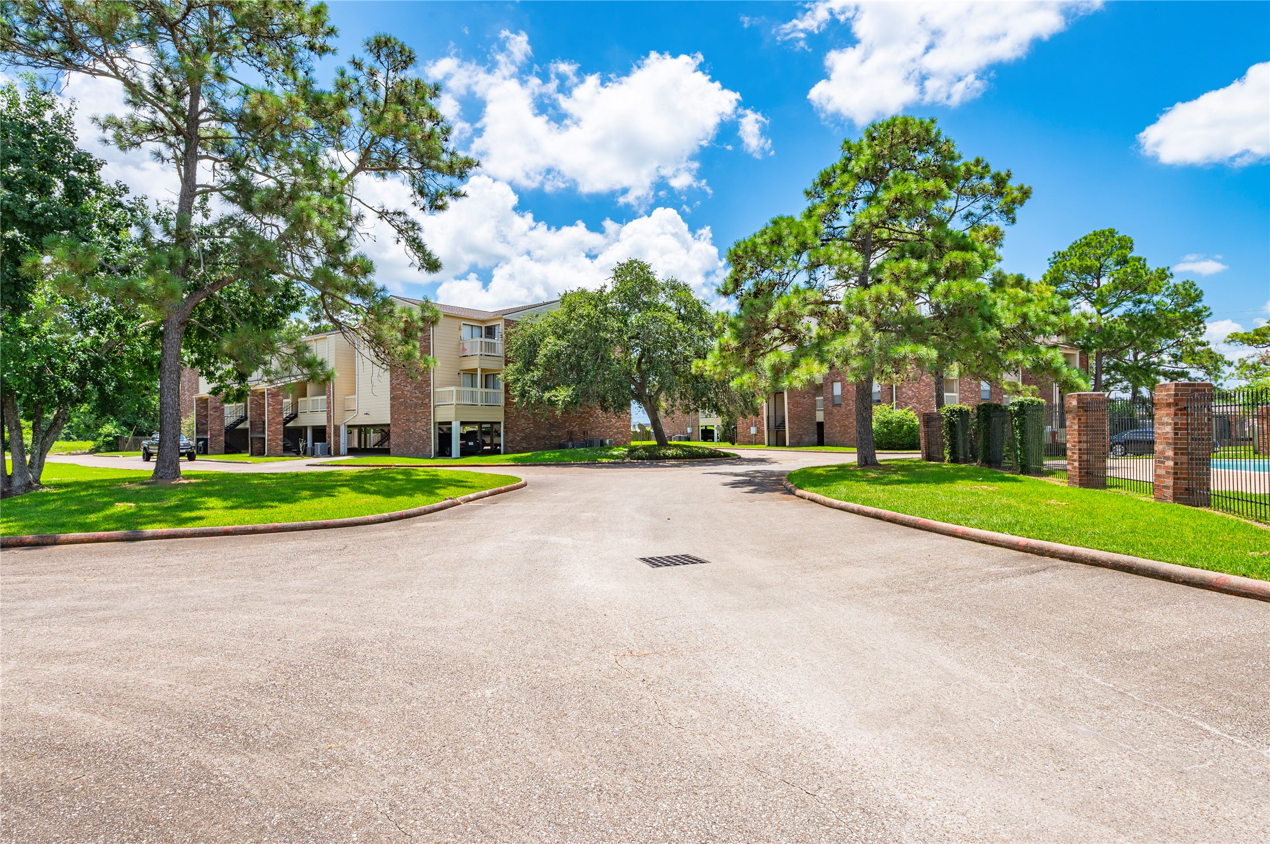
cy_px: 422
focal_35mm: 19
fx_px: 670
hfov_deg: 86.9
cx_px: 635
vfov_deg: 64.5
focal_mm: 19
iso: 125
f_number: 13
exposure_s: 1/160
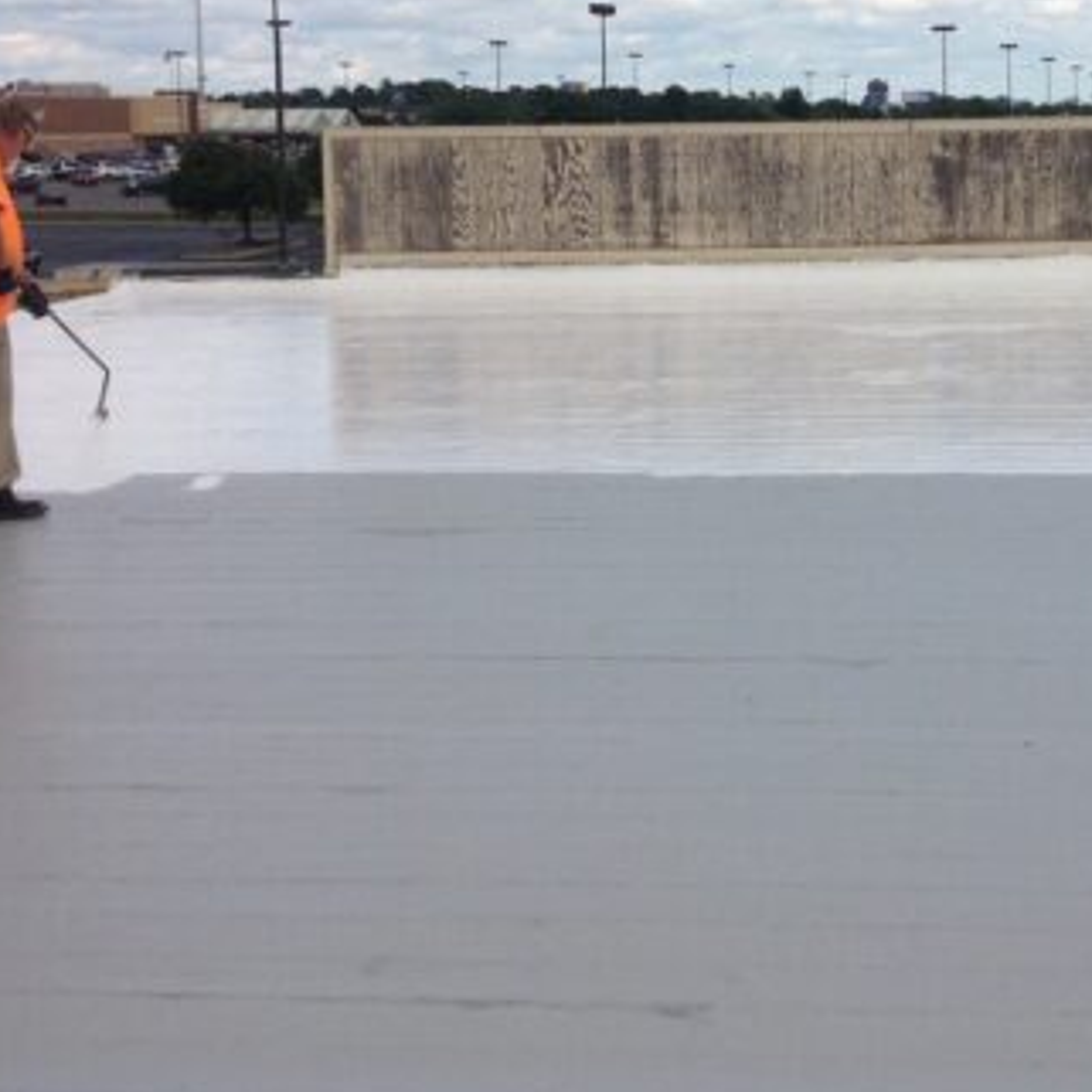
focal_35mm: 74
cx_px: 915
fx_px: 2641
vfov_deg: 23.2
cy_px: 293
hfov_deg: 22.9
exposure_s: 1/2045
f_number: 2.4
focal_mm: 4.28
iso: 50
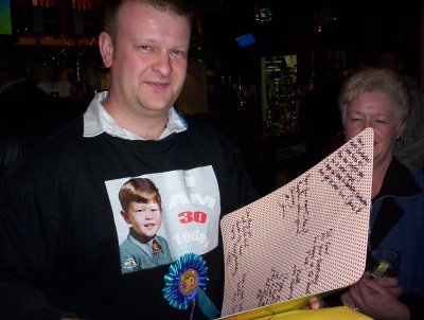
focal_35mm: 38
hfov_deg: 48.9
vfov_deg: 37.9
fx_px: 467
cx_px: 212
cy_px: 160
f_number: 4.5
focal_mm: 4.99
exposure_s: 1/60
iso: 140
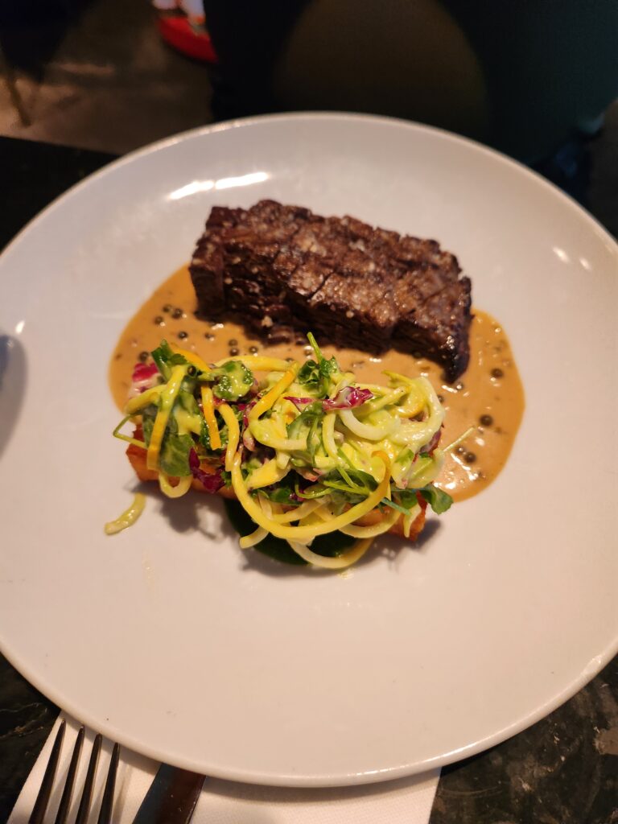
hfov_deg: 58.9
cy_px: 412
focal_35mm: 23
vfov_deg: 73.9
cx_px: 309
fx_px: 547
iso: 400
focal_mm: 5.4
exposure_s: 1/100
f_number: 1.8
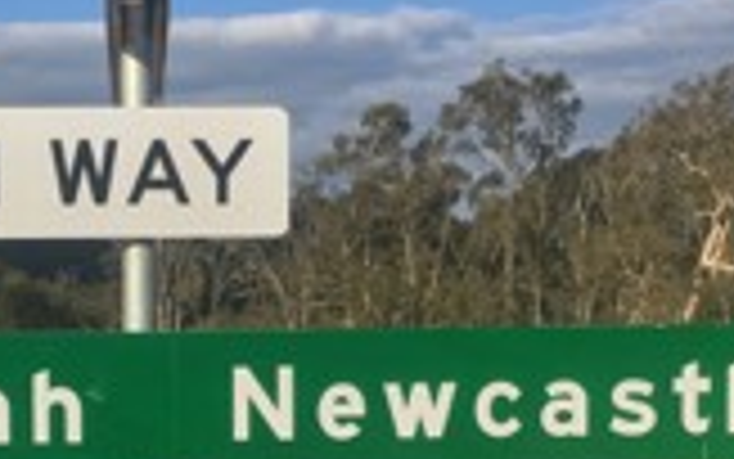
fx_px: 1961
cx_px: 171
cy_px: 531
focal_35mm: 98
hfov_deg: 21.0
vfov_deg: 13.1
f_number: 2.2
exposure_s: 1/2198
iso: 32
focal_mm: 4.15
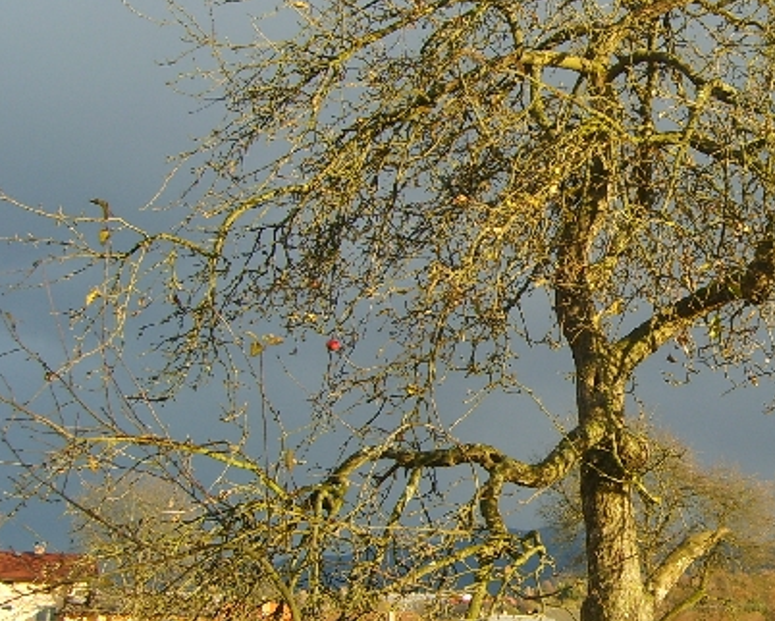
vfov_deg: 22.5
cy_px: 322
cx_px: 709
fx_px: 1560
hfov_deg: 26.9
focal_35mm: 68
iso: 50
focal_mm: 5.8
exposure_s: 1/180
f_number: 2.8
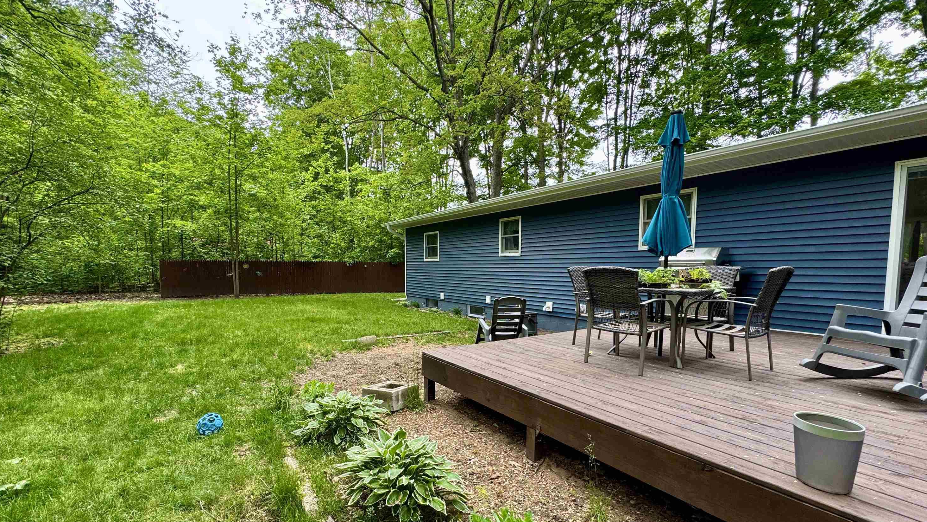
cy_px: 293
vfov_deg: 66.8
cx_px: 443
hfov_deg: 99.3
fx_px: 393
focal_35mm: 16
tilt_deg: -4.2
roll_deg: -0.2
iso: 80
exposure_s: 1/99
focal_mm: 2.22
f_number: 2.2
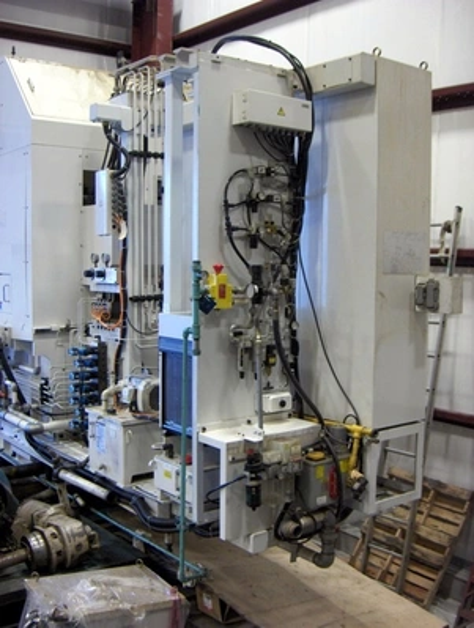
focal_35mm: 39
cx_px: 237
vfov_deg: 47.8
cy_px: 314
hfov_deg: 36.9
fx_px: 709
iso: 200
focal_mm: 8
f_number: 2.8
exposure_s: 1/21
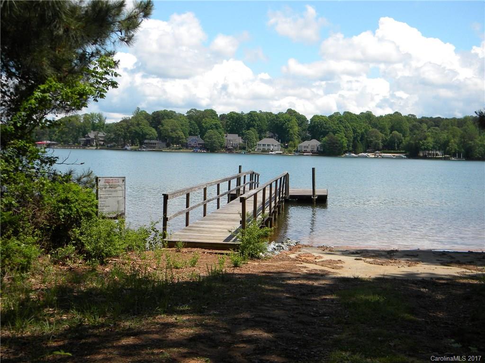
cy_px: 182
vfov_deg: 30.9
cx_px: 242
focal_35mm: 47
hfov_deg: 40.4
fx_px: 659
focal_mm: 8.6
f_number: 3.9
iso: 80
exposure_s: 1/772
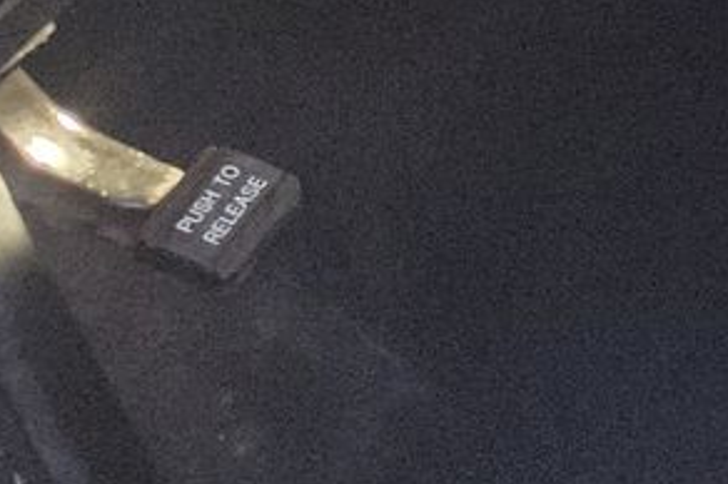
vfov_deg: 8.4
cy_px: -988
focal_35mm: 137
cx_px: 1892
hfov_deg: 11.5
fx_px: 2767
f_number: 1.8
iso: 94
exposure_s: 1/59
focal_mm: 6.7
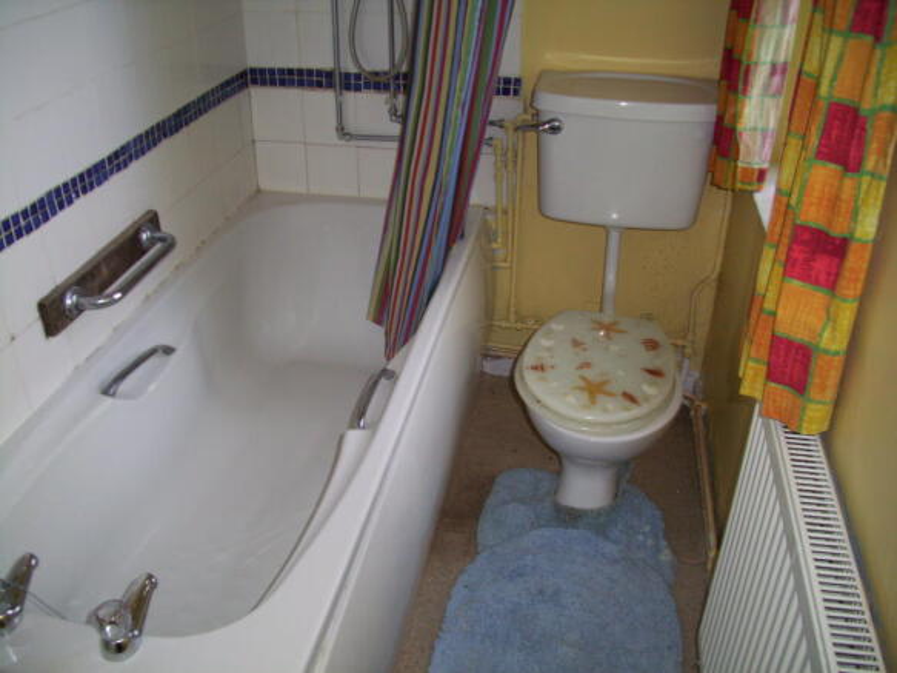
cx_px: 448
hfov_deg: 56.8
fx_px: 829
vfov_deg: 44.1
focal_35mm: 32
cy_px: 336
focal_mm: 5.7
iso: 80
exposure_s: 1/40
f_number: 2.9
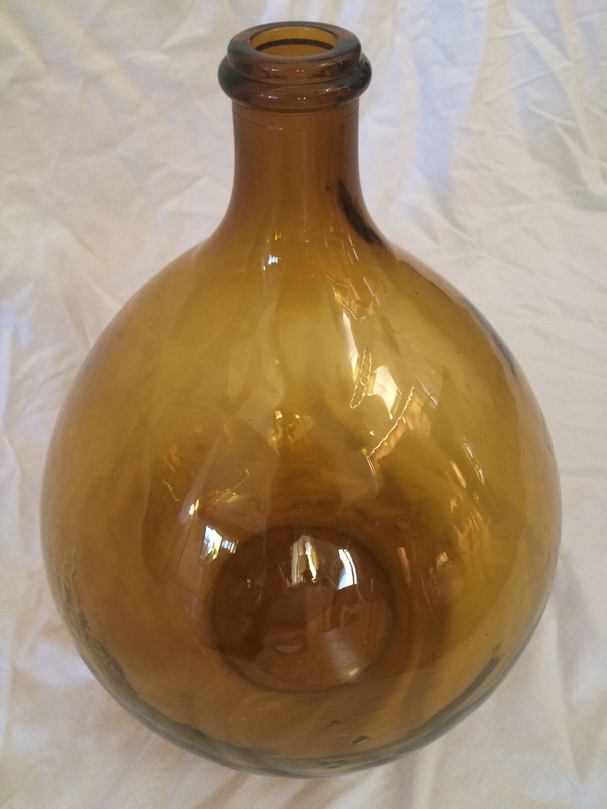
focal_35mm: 29
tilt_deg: -47.9
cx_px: 304
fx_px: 678
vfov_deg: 61.7
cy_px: 404
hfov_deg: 48.2
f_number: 2.2
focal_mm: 4.15
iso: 250
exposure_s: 1/33
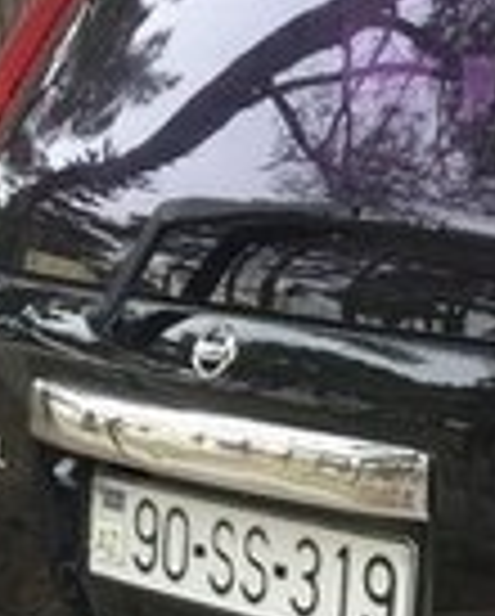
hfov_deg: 10.3
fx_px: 2485
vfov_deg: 14.1
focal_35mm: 136
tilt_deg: -13.3
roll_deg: -0.7
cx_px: 1053
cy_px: 492
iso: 25
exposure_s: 1/138
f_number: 2.2
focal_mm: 4.15
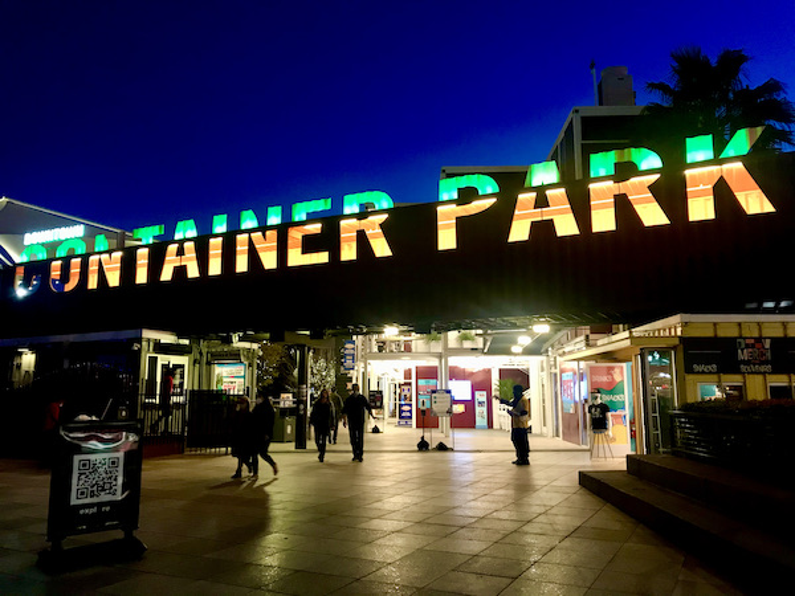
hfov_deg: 63.4
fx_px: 643
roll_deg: -0.2
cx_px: 398
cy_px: 298
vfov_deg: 49.7
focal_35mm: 28
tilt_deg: +9.7
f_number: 1.8
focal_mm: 3.99
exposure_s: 1/14
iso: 100
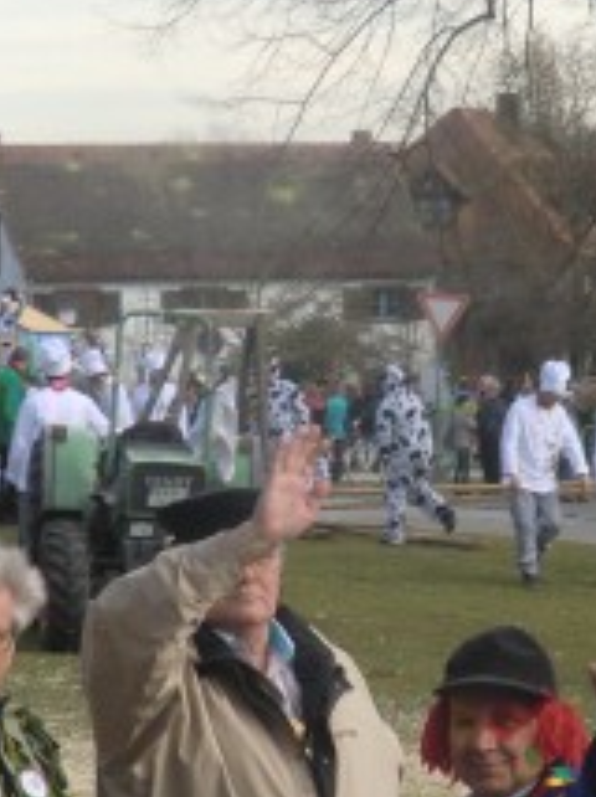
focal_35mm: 176
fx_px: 4048
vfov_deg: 11.2
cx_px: 555
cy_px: 525
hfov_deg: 8.4
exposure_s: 1/200
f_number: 4
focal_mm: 8.4
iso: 64
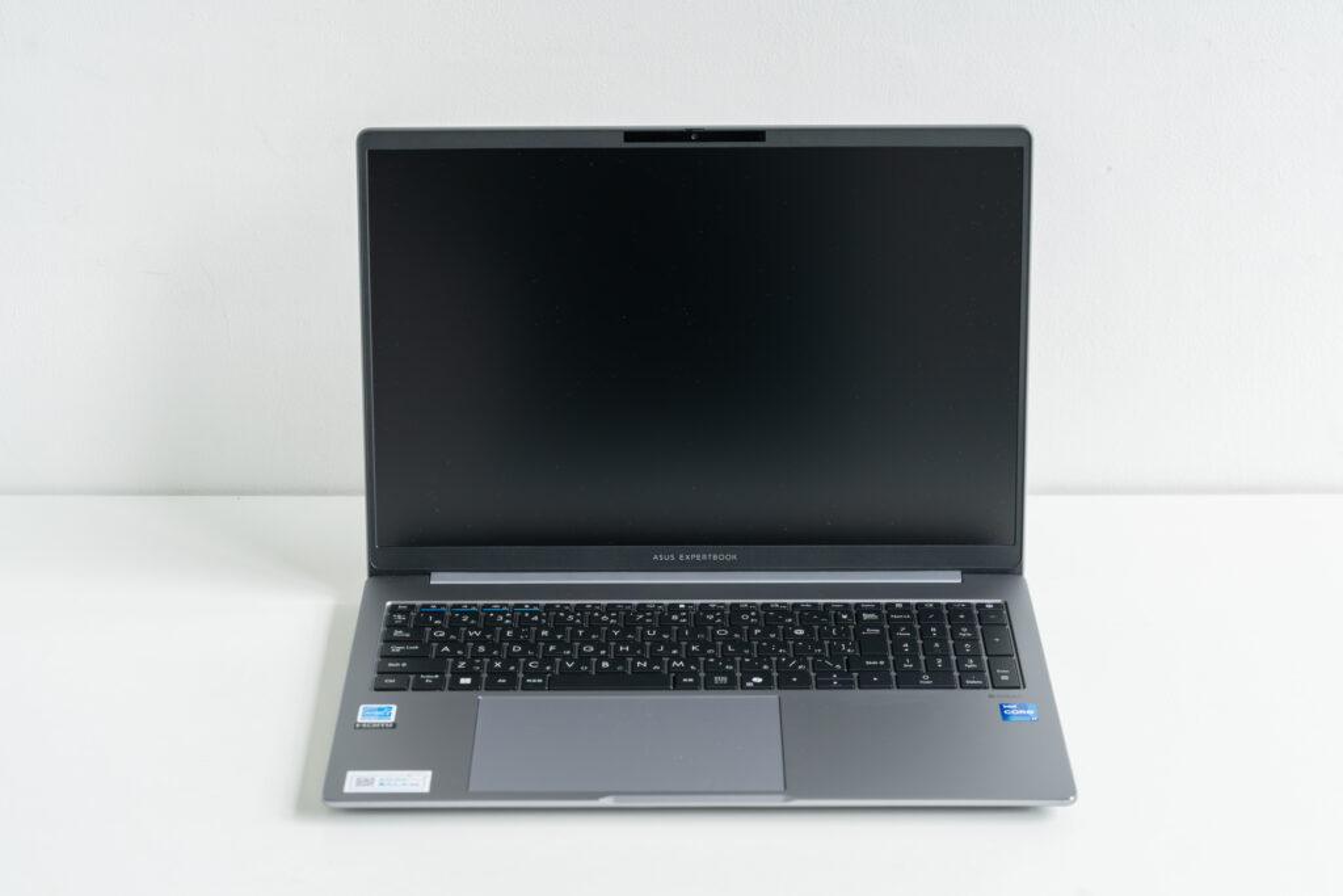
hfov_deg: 24.5
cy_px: 448
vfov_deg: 16.5
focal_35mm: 83
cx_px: 672
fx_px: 3097
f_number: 6.3
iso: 400
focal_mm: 83
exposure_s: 1/160
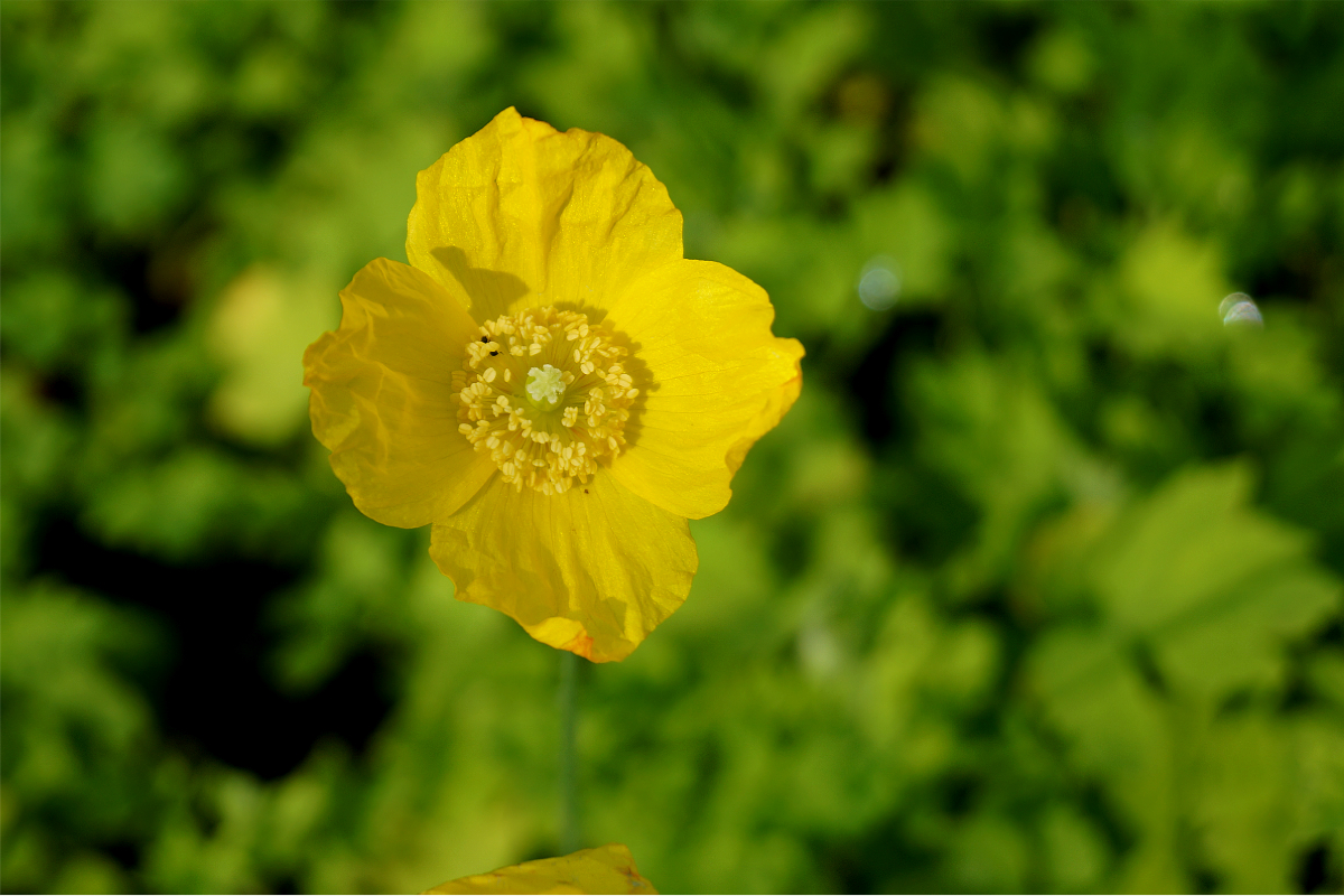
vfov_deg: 16.6
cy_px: 448
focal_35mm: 82
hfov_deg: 24.6
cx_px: 672
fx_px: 3080
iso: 100
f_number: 6.3
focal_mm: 55
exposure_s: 1/250
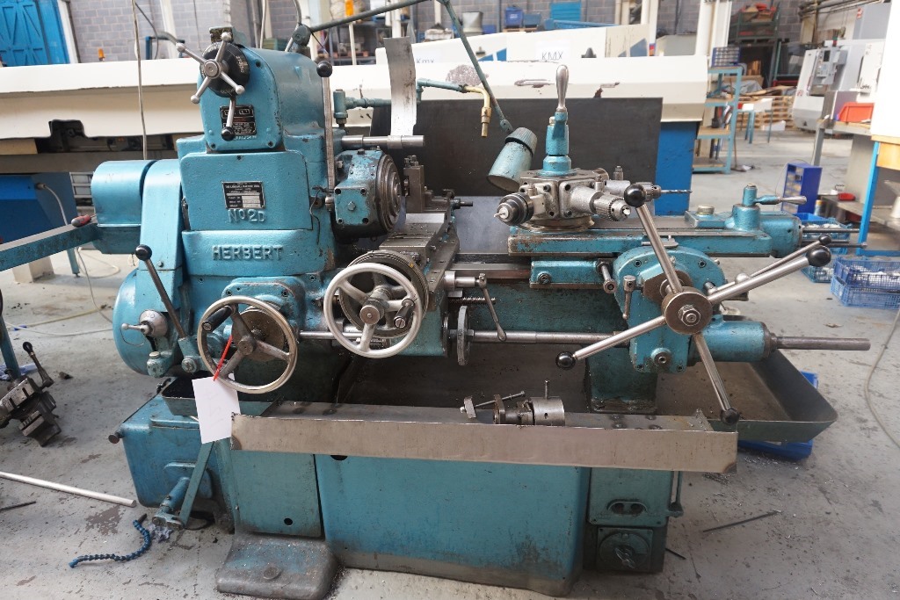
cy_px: 300
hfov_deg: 73.7
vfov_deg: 53.1
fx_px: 600
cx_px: 450
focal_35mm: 24
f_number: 4
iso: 800
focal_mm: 16
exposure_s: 1/160
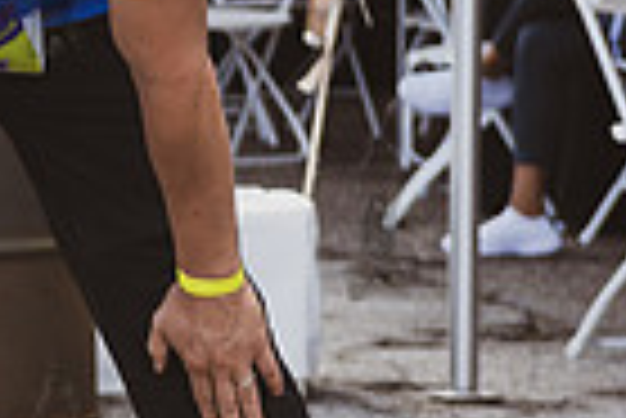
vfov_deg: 4.8
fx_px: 5031
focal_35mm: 289
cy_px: 154
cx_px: -868
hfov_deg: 6.8
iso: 200
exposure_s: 1/320
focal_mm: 56
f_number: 4
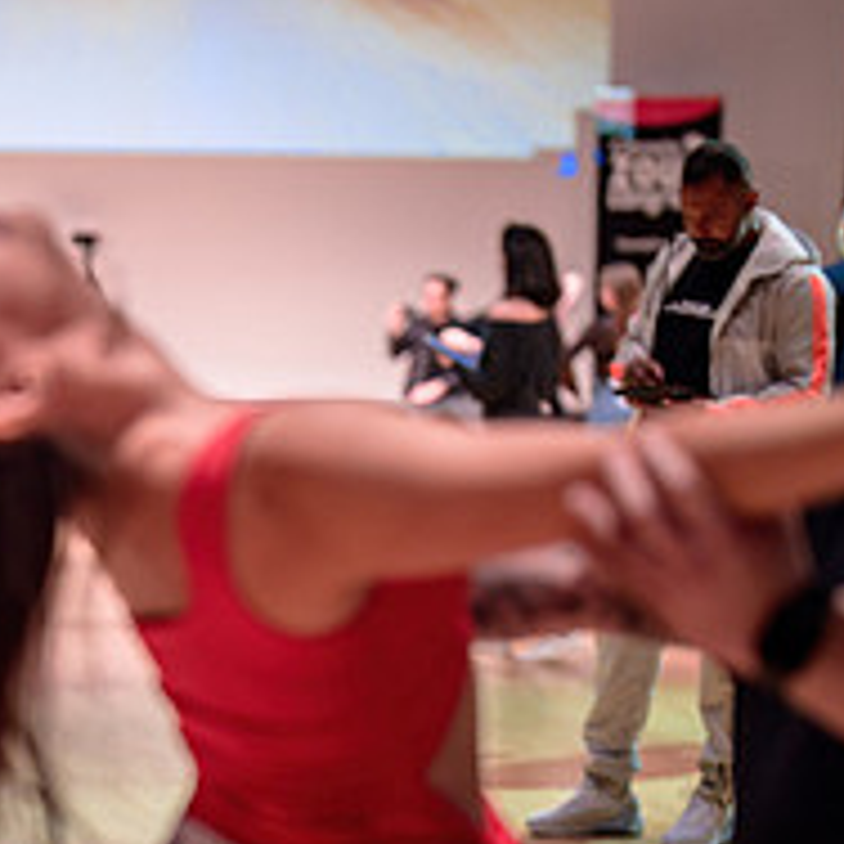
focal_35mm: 131
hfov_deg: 13.2
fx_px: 3614
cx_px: 9
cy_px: 703
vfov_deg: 13.2
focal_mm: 50
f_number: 1.4
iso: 1600
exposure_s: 1/200
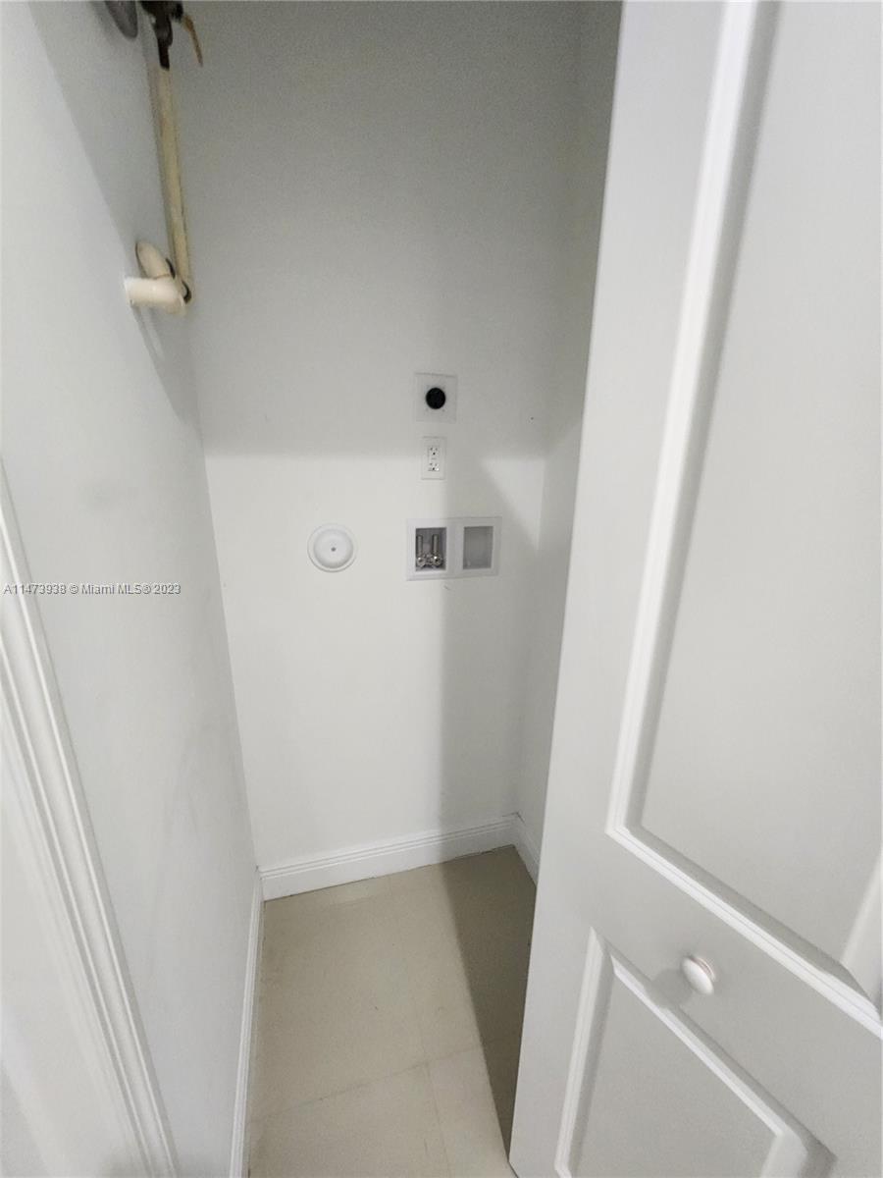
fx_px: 442
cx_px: 442
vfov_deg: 106.2
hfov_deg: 89.9
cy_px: 589
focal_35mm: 13
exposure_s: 1/40
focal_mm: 2.2
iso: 320
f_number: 2.2
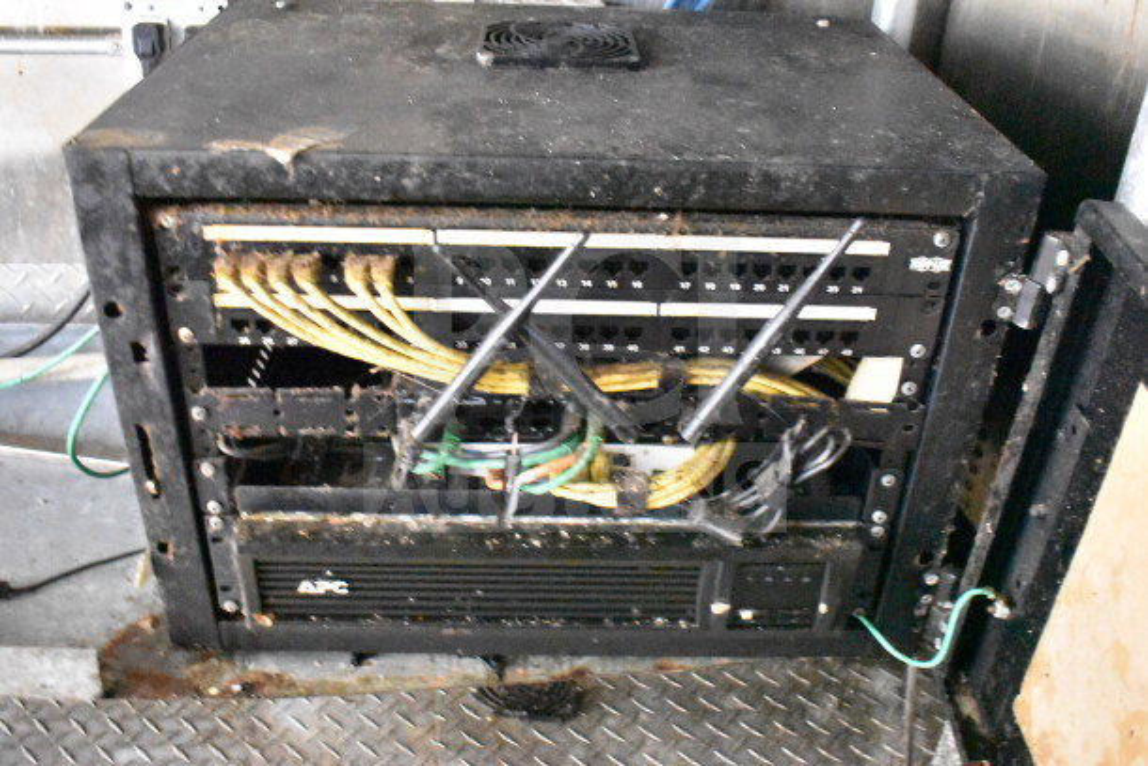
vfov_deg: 40.0
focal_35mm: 33
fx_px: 1053
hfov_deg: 57.2
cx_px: 574
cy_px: 383
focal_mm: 22
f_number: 3.8
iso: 25600
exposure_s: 1/6
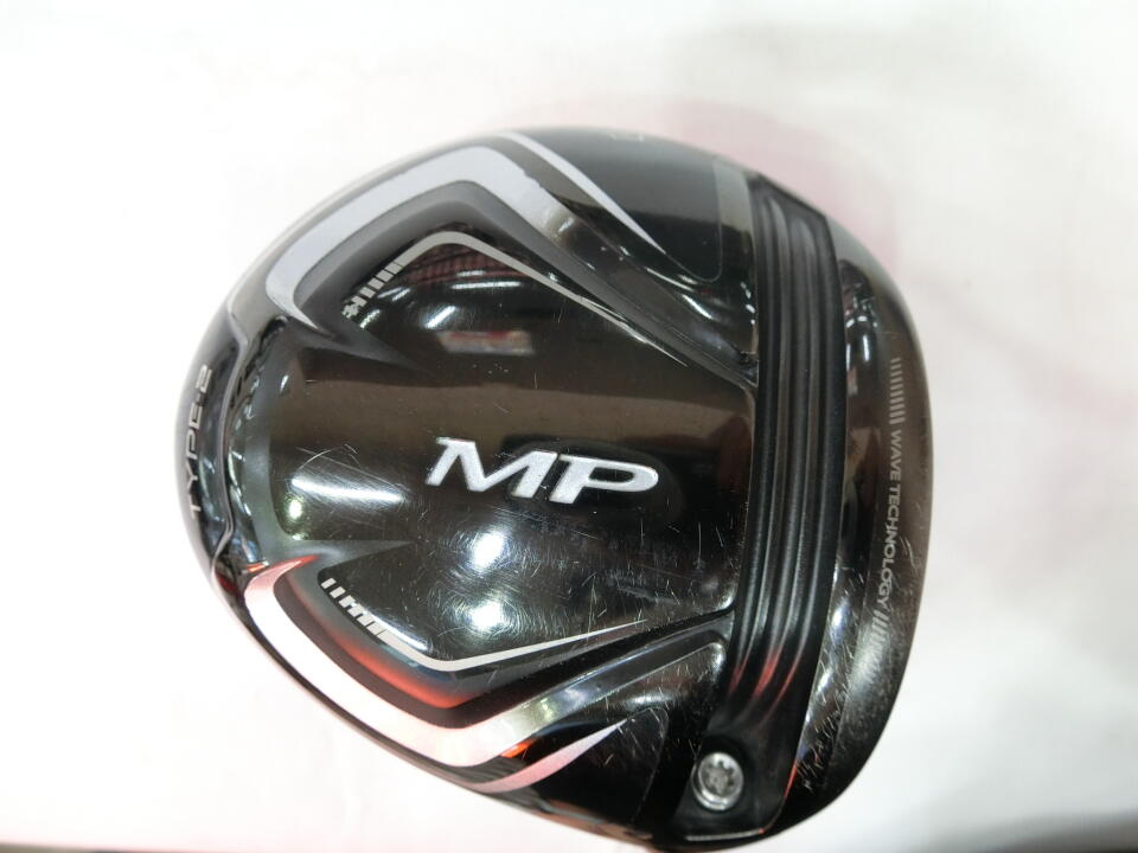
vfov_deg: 54.9
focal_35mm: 25
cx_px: 569
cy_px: 426
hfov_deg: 69.4
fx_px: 822
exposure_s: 1/125
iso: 400
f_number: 2.8
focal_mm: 5.4
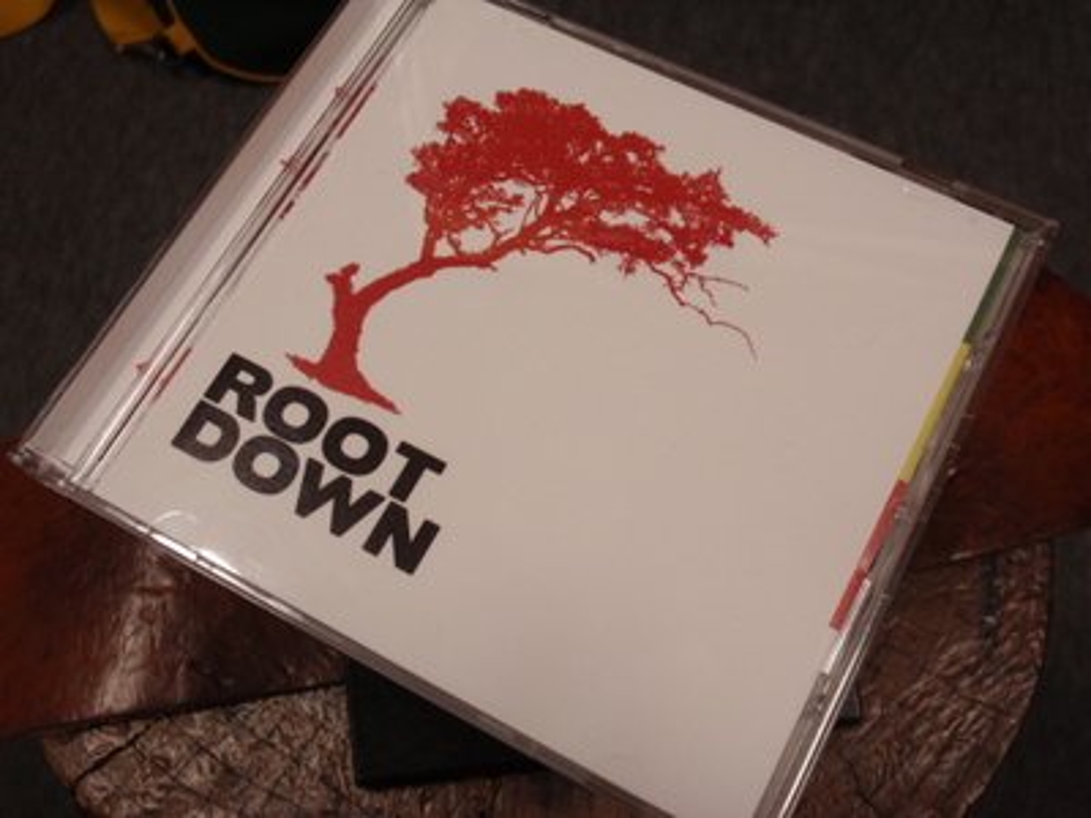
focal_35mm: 40
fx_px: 1261
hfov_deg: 46.8
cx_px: 546
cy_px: 409
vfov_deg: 36.0
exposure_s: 1/25
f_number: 3.9
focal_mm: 7.25
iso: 200
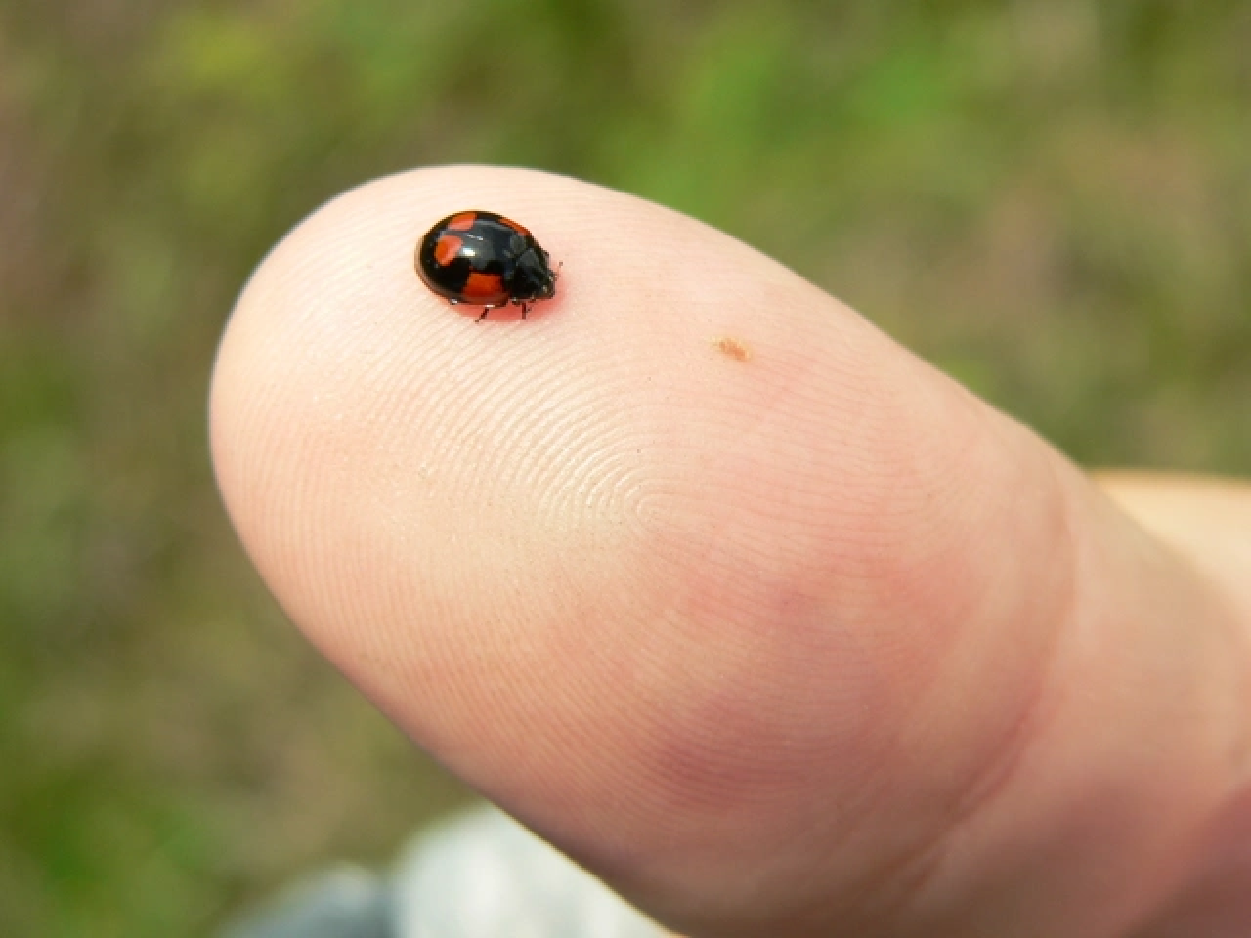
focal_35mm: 80
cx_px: 626
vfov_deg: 18.4
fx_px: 2891
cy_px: 469
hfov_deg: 24.4
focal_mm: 13.3
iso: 80
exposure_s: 1/250
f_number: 4
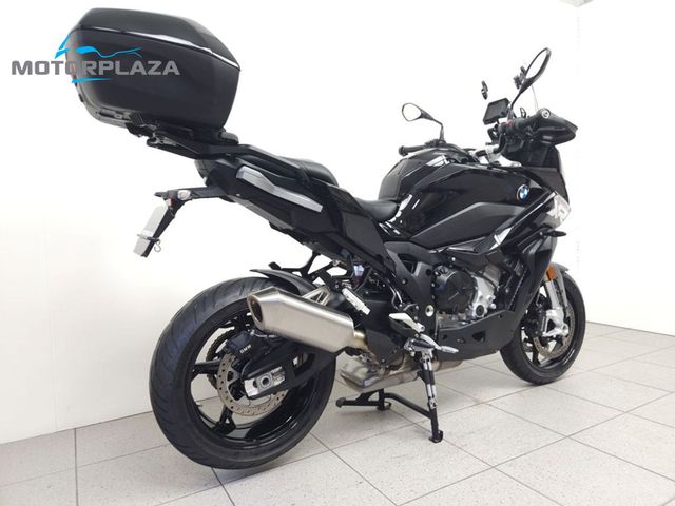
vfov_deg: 58.9
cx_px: 338
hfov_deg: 73.9
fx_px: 448
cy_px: 253
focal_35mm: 23
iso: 125
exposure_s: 1/33
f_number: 1.8
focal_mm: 5.4
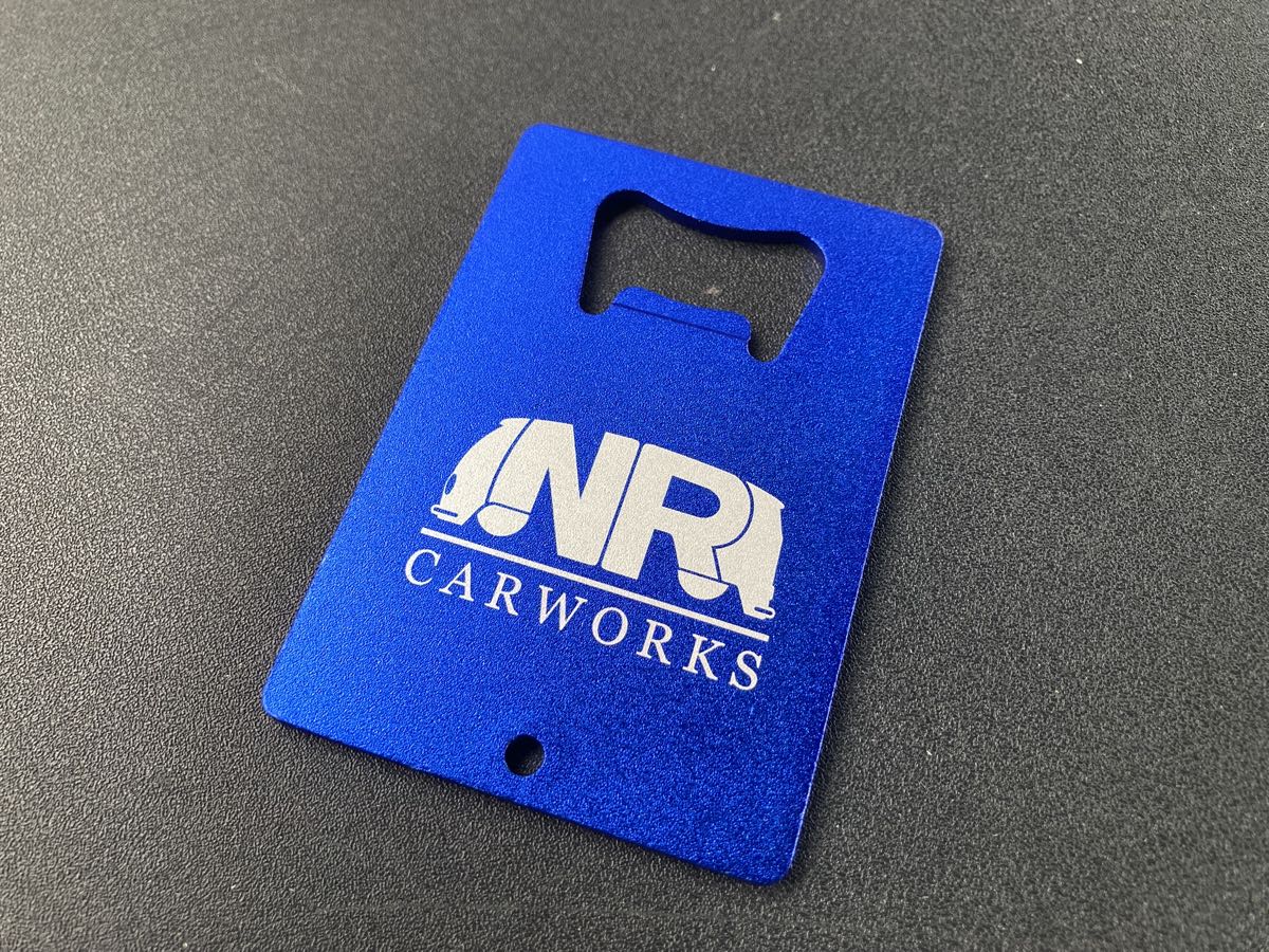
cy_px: 476
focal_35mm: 28
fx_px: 1026
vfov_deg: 49.7
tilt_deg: -64.8
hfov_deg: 63.4
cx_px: 634
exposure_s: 1/60
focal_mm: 3.99
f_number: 1.8
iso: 160
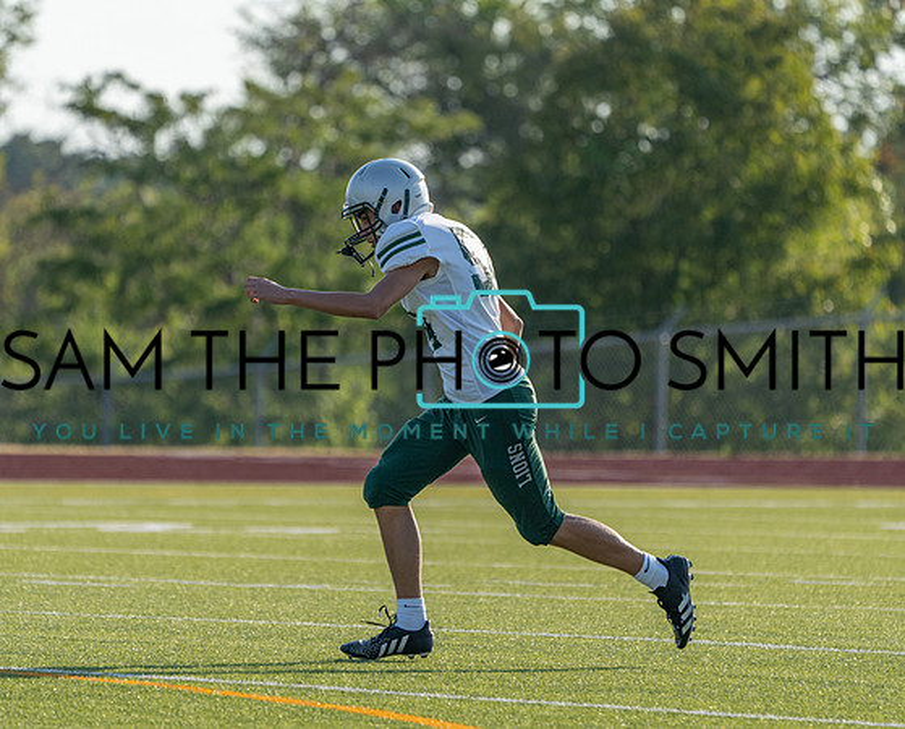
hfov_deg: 4.5
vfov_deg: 3.6
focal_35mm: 429
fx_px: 11507
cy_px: 407
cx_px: 436
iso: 320
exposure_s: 1/1250
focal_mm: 339
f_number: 5.6
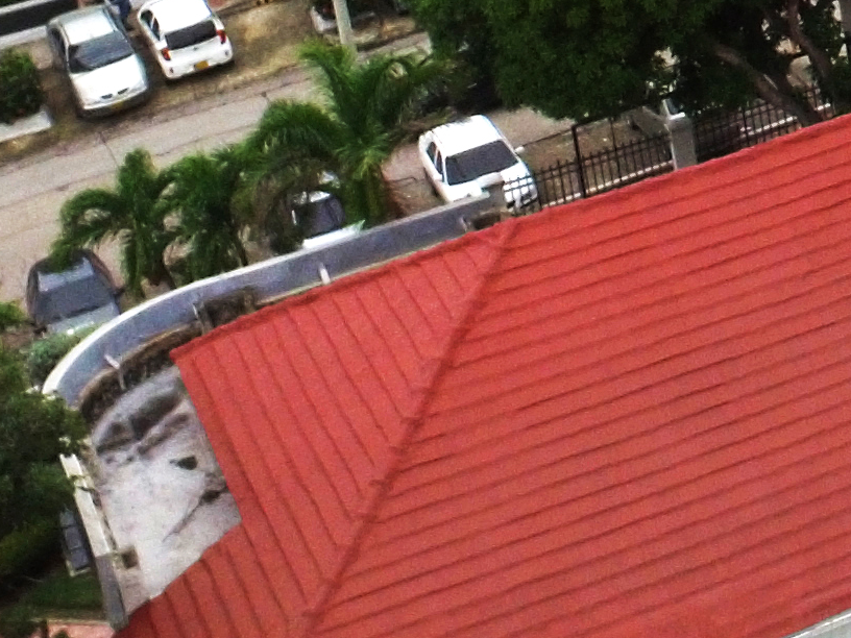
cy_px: -368
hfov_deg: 16.2
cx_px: 1630
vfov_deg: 14.0
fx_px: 2409
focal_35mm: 98
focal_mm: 3.61
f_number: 2.8
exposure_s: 1/1580
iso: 100
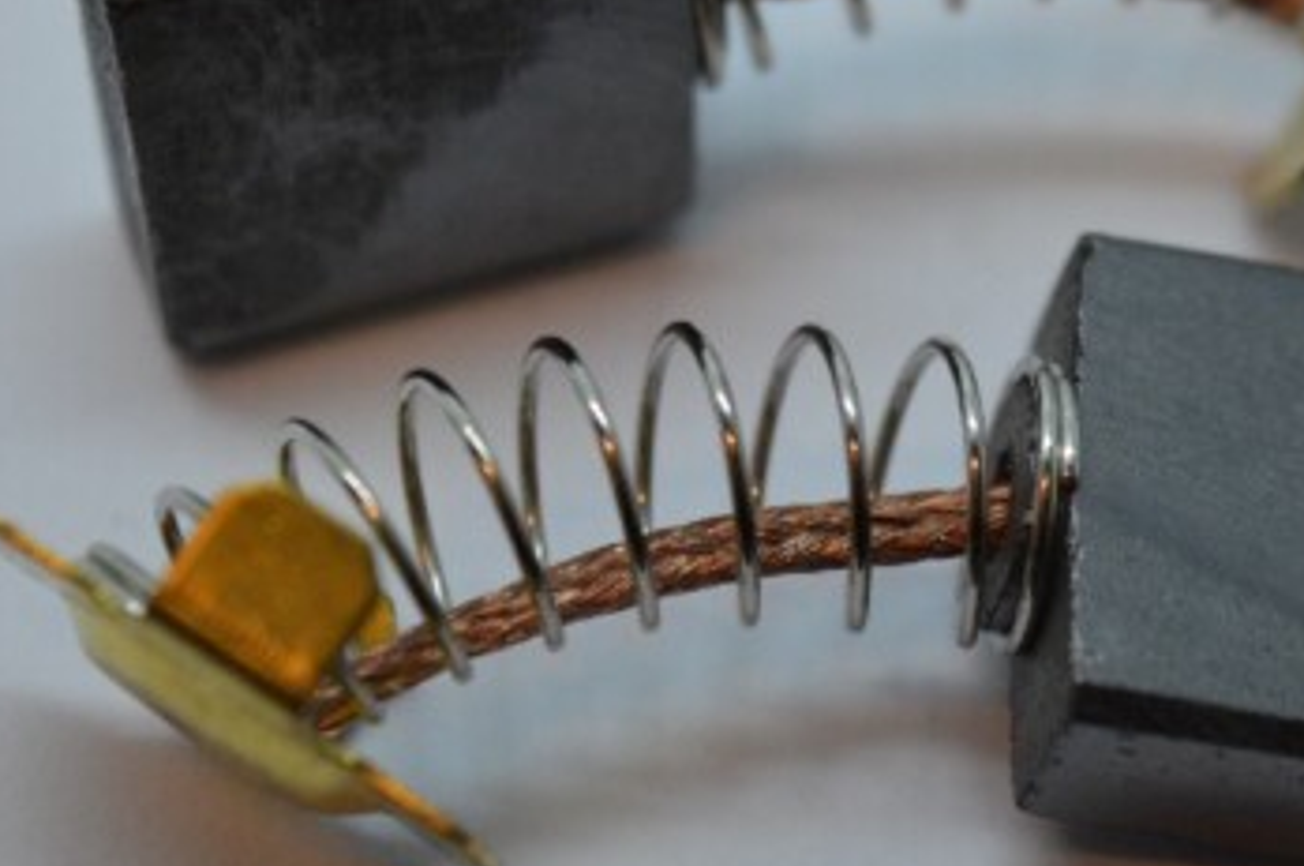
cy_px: 384
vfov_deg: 9.2
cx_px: 888
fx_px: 5390
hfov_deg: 13.8
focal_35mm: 149
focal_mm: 48
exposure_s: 1/125
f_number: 5.6
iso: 400
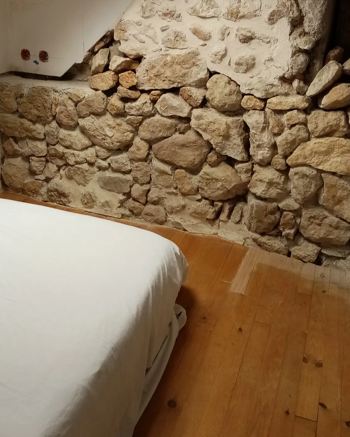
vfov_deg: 47.2
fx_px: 492
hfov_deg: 39.0
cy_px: 145
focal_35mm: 38
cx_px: 145
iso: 147
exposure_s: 1/33.3
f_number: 1.8
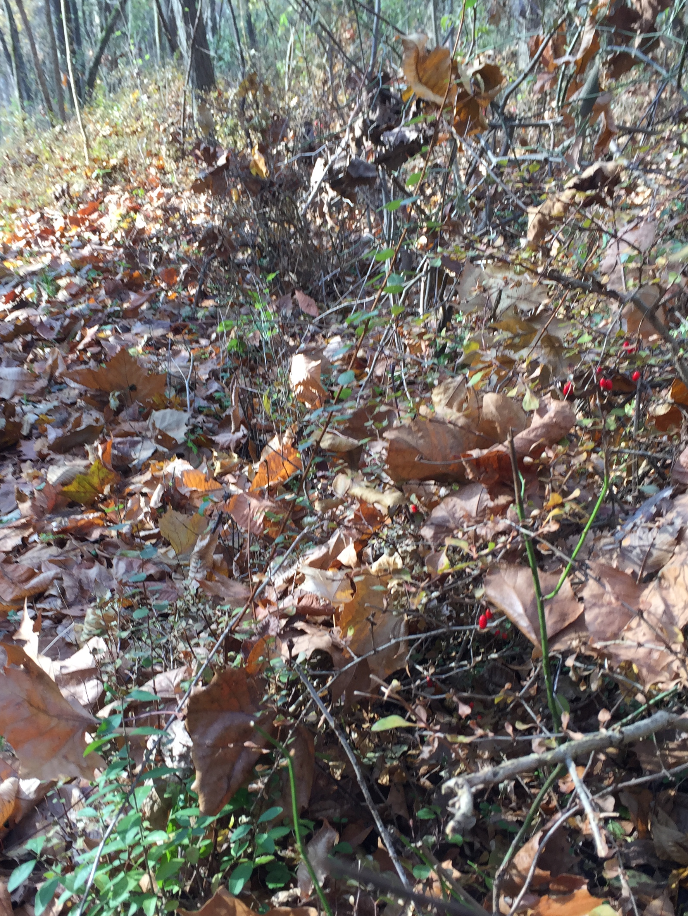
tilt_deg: -20.5
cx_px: 307
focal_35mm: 40
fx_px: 1060
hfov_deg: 35.9
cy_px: 511
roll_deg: +5.5
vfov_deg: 46.7
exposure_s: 1/120
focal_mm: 4.15
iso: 32
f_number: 2.2
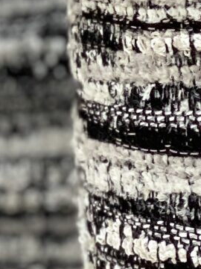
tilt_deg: -19.2
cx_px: 71
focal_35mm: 370
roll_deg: -3.7
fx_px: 2865
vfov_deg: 5.3
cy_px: -93
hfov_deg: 4.0
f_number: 2
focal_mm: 6
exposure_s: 1/122
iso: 32
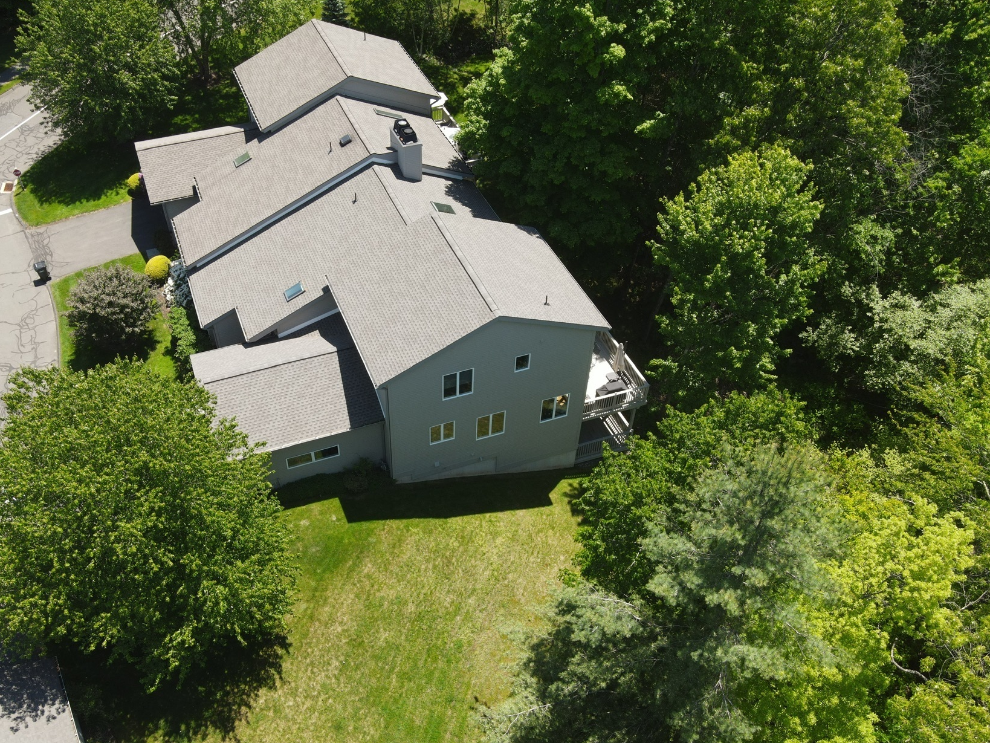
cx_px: 415
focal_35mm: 30
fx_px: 858
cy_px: 437
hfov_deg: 59.6
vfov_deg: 46.6
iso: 100
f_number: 2.8
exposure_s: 1/250
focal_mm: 4.5
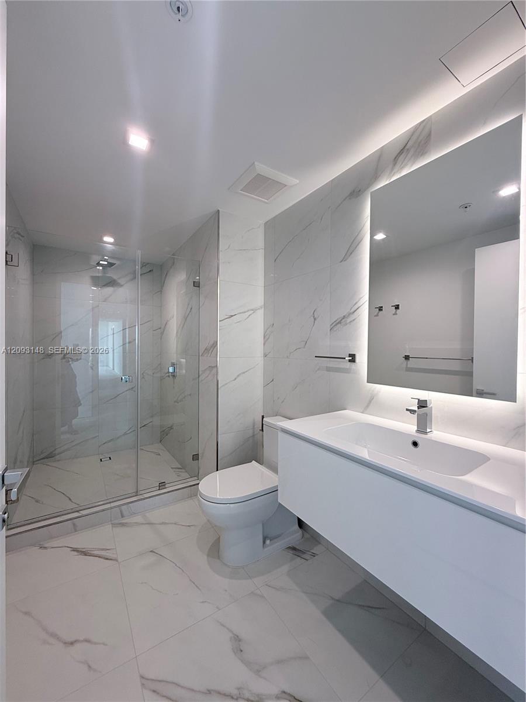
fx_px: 284
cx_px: 263
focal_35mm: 14
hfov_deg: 85.7
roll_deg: -0.7
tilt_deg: +0.7
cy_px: 351
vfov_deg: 102.1
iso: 64
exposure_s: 1/101
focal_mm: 2.22
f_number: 2.2
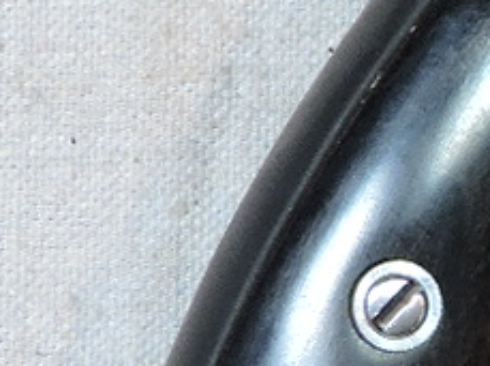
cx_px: 1699
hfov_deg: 5.5
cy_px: -49
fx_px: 4650
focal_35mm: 329
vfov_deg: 4.5
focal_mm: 8.4
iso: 180
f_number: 3.5
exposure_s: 1/50
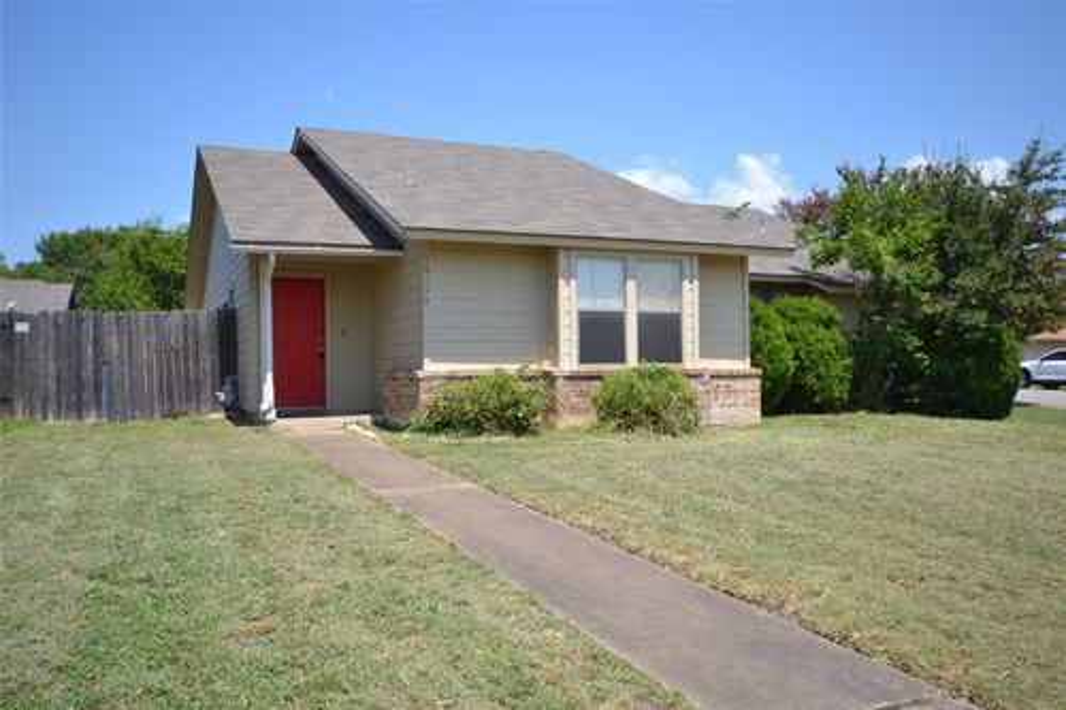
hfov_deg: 61.9
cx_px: 533
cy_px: 355
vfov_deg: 43.6
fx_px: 888
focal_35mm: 30
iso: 100
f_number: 8
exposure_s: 1/200
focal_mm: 20
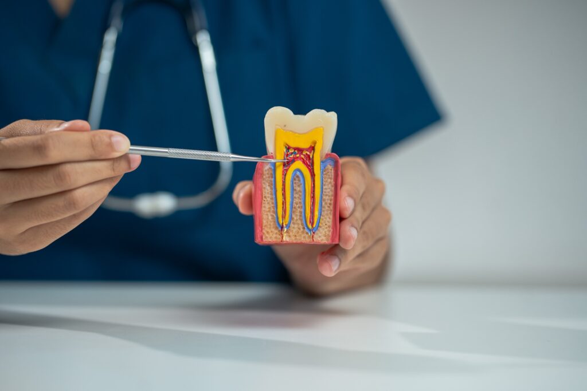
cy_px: 196
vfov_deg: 16.1
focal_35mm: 85
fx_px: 1386
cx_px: 294
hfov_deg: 23.9
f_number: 3.2
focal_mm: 85
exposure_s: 1/320
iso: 250
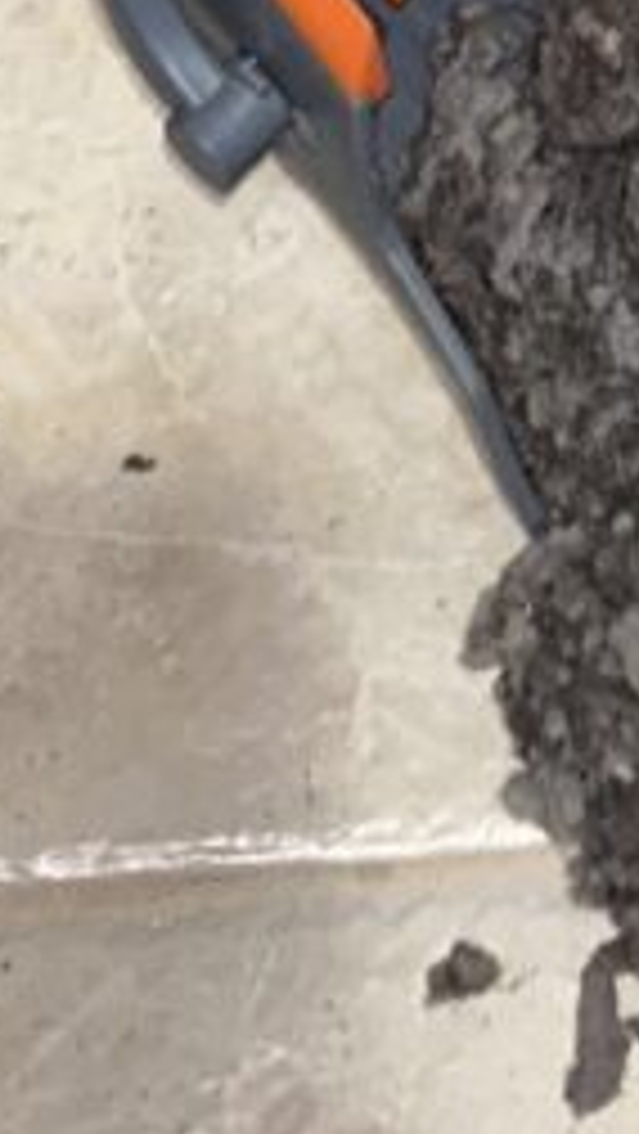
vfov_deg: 12.7
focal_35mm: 135
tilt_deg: -48.7
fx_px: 4061
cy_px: -1485
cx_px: 914
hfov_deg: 8.8
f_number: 1.5
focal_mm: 5.7
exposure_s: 1/24
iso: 64
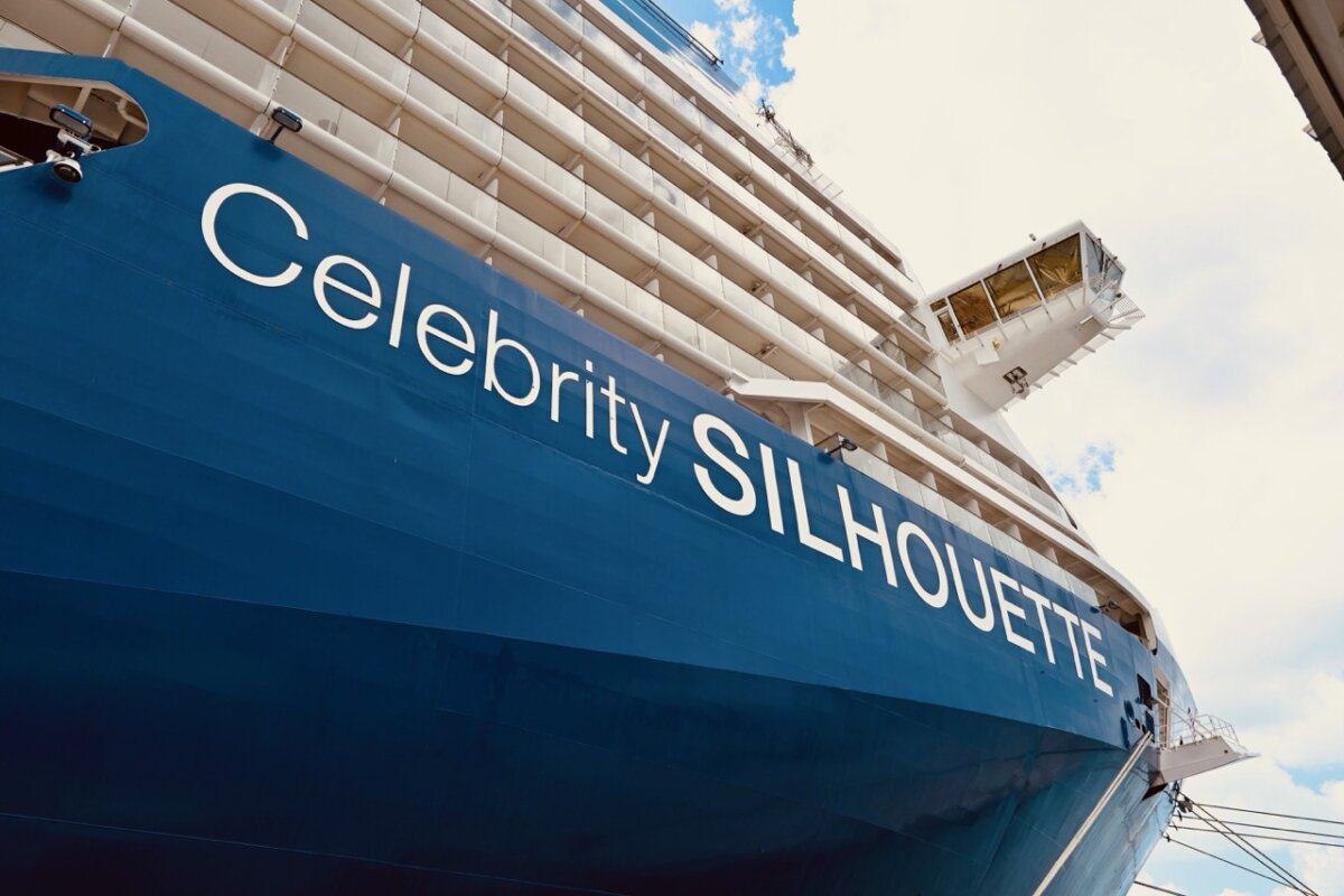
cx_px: 672
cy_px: 448
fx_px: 896
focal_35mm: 24
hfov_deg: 73.7
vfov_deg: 53.1
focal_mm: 16
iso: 100
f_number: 6.3
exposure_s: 1/320
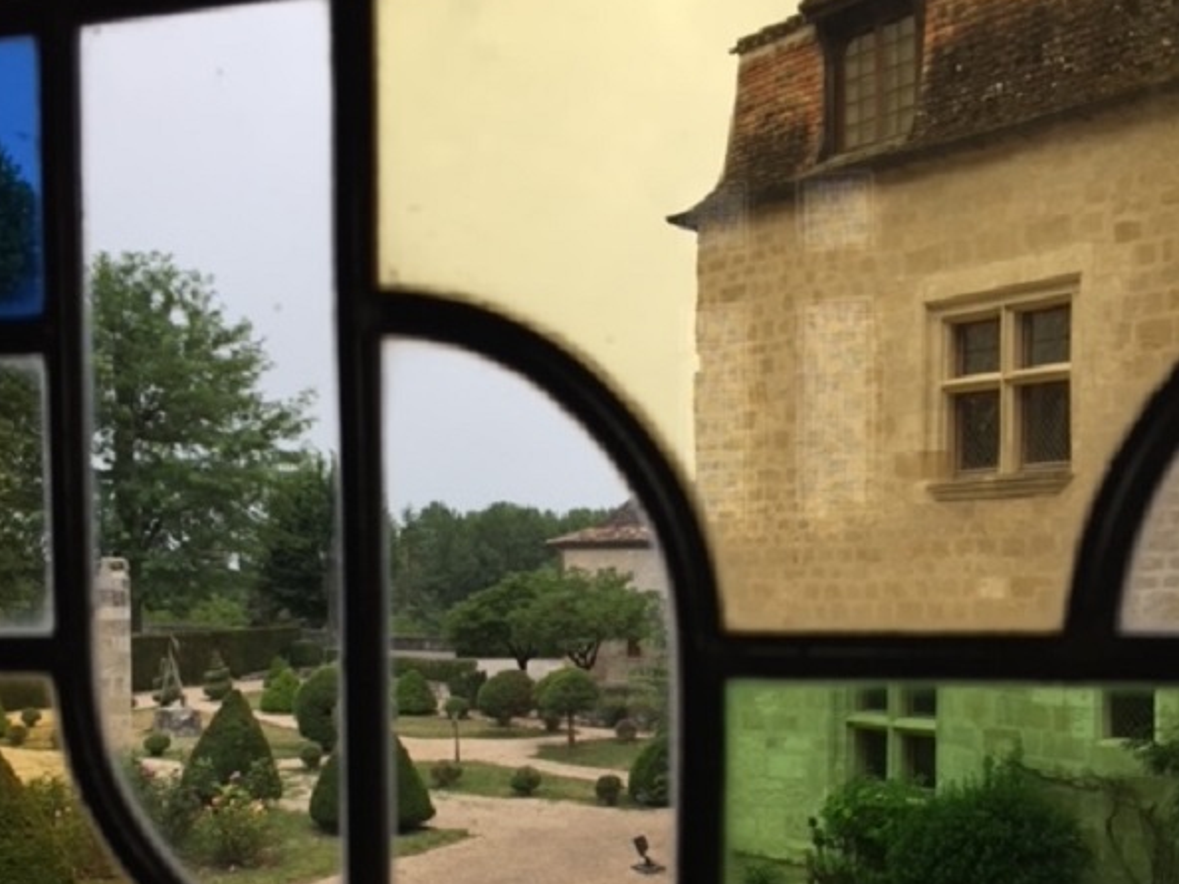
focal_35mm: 39
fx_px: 1328
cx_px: 589
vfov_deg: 36.3
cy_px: 610
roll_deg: -0.2
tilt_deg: -2.1
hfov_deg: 47.9
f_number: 2.2
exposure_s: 1/100
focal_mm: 4.15
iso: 40
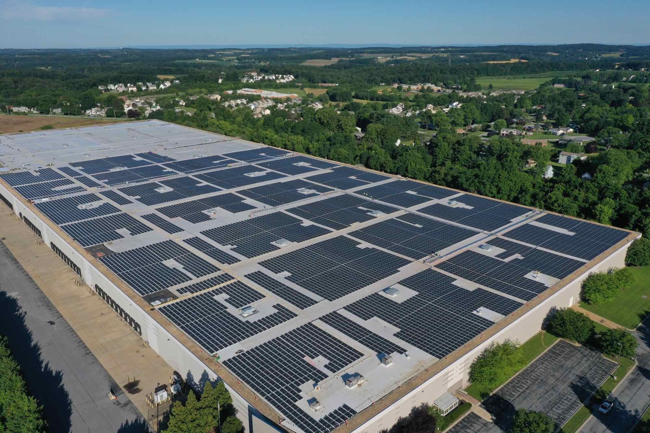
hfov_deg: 65.5
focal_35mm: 28
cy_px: 216
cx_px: 325
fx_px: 505
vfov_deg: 46.4
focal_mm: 10.26
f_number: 6.3
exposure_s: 1/800
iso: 100
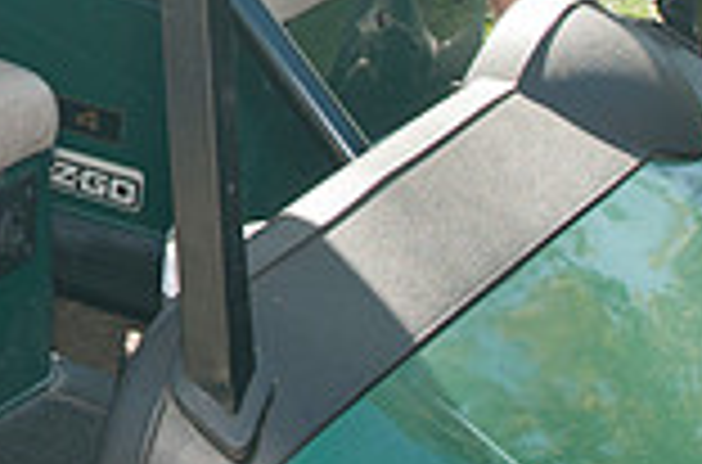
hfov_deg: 15.7
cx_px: -279
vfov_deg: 10.5
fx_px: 2391
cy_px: -336
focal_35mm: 123
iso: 400
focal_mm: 22
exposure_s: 1/125
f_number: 7.1
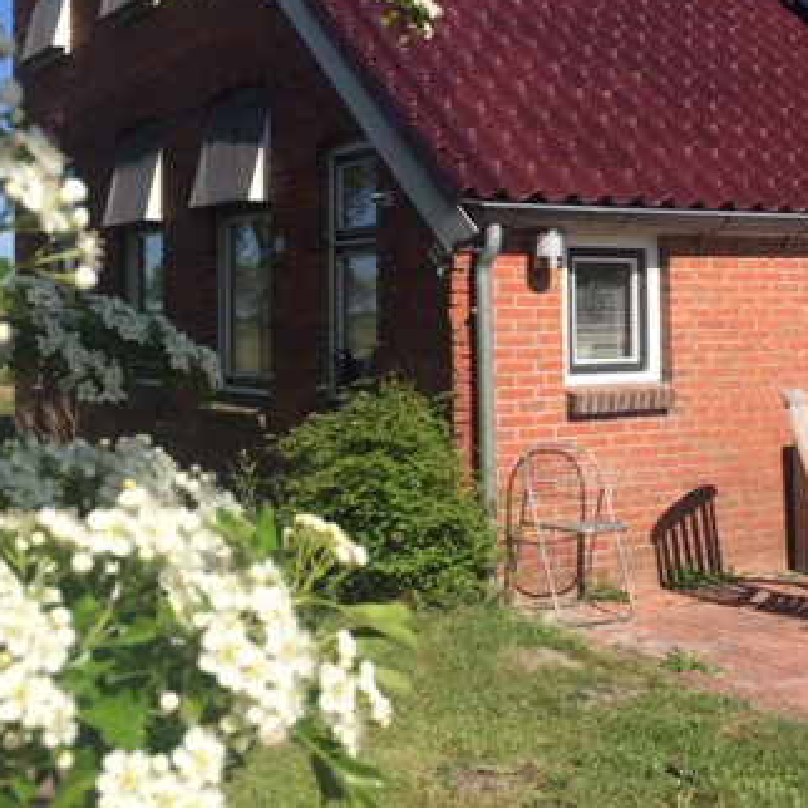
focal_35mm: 51
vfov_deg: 33.1
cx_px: 577
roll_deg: +0.6
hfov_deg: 32.9
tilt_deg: +1.7
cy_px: 268
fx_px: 1347
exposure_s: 1/1721
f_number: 2.2
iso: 32
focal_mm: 4.15
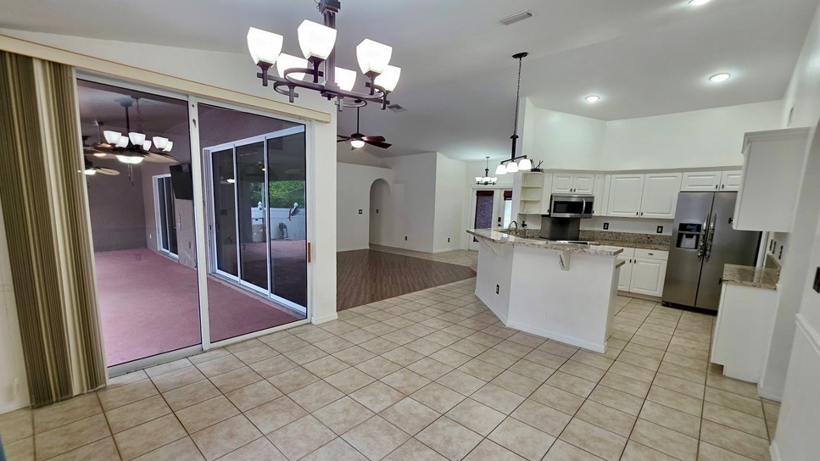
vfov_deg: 70.3
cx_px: 394
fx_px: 326
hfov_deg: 102.9
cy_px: 257
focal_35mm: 15
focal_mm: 2.2
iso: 125
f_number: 1.9
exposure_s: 1/120
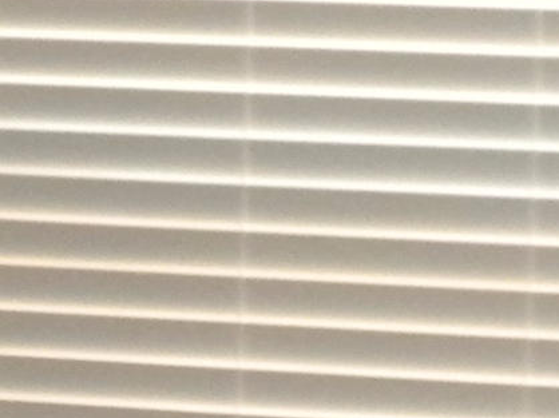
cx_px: 114
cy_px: 637
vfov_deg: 4.4
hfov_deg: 6.0
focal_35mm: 332
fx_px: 5358
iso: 410
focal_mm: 9.1
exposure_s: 1/30
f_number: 4.3
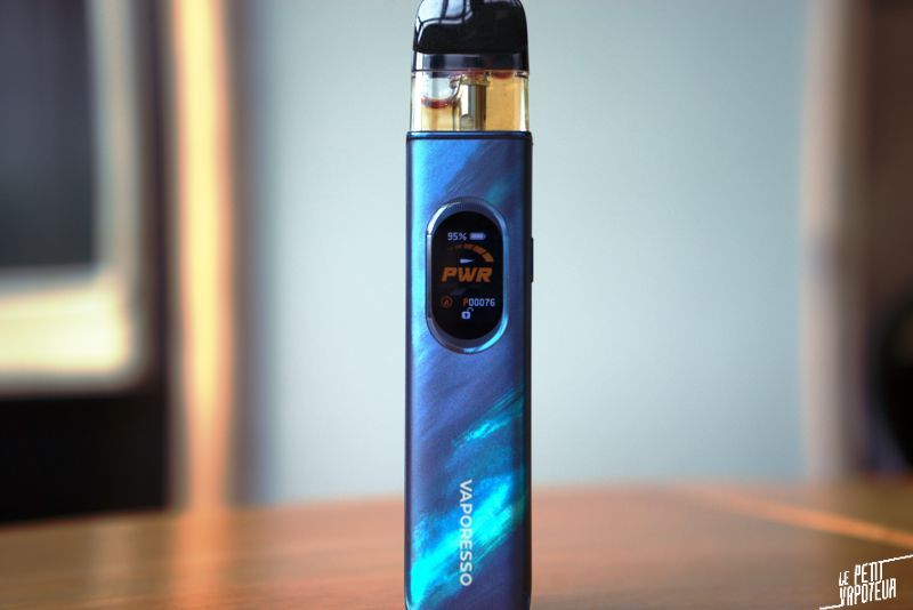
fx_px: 1776
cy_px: 305
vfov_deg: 19.5
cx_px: 456
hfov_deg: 28.8
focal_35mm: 70
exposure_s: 1/80
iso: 160
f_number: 5.6
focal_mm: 70
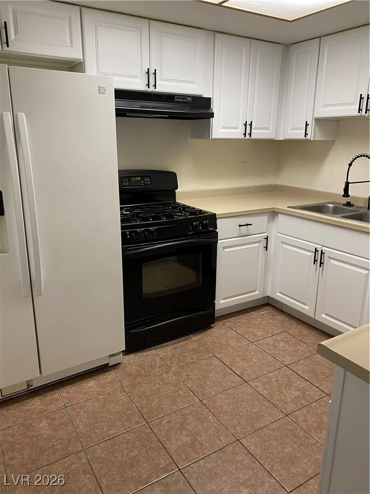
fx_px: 371
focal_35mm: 26
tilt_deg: -15.0
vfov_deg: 67.3
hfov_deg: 53.1
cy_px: 247
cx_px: 185
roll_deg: +0.0
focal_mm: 4.25
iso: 160
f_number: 1.8
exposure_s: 1/60
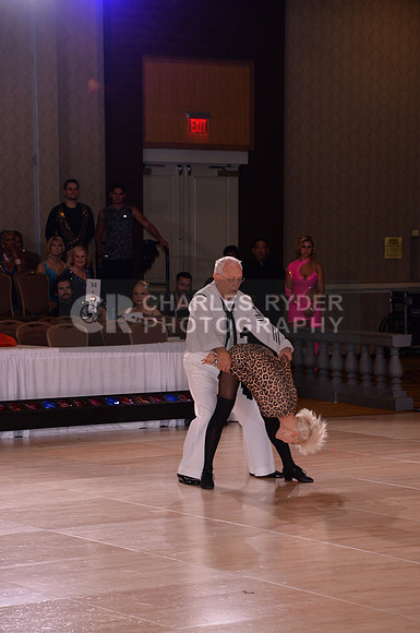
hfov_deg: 11.4
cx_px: 210
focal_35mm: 120
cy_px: 316
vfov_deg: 17.1
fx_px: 2106
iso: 2000
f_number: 5.6
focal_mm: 120
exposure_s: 1/250
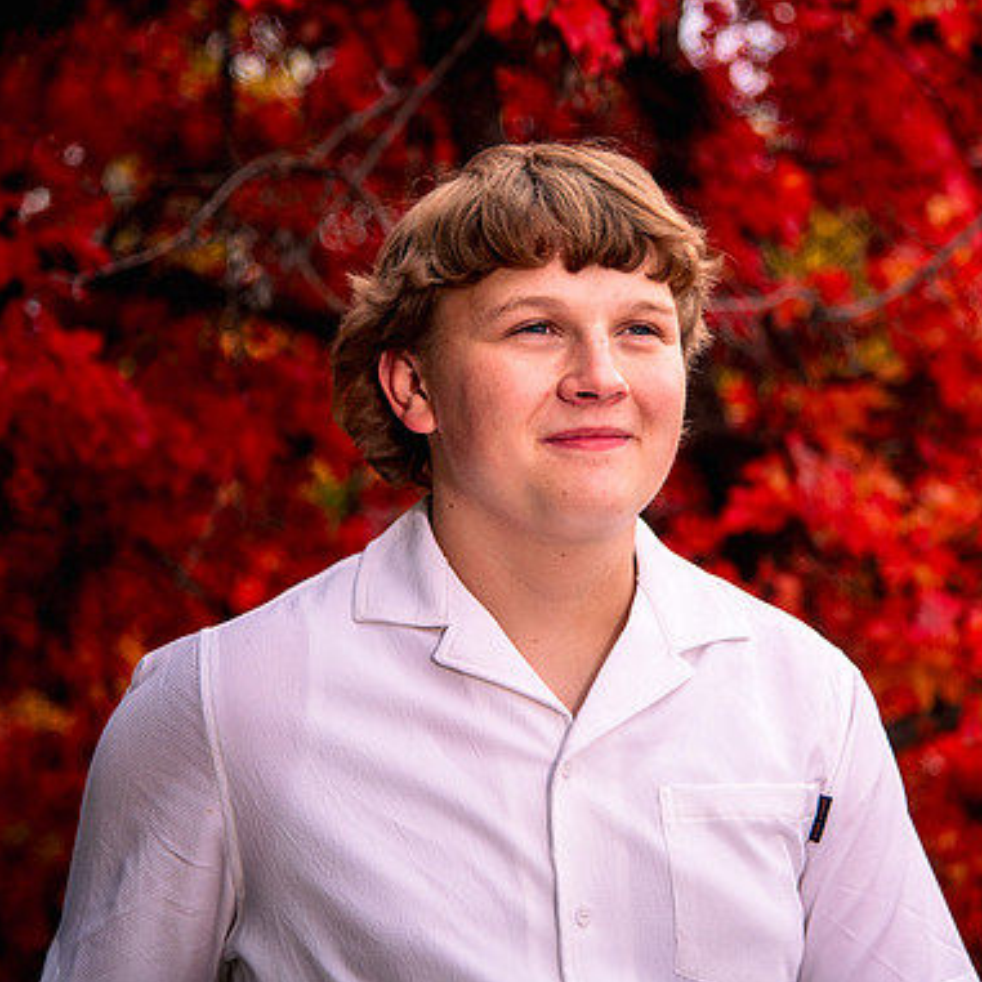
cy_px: 459
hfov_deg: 15.4
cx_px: 698
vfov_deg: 15.4
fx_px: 3627
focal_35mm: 113
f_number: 4
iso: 200
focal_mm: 82
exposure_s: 1/250
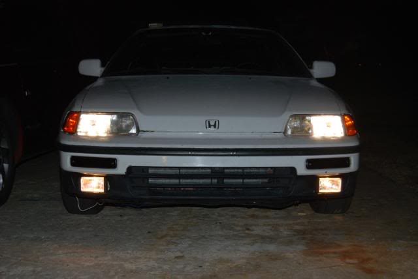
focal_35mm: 48
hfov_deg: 41.1
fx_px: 558
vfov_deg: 28.1
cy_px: 140
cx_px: 209
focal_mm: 32
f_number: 4.5
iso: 200
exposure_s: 1/60
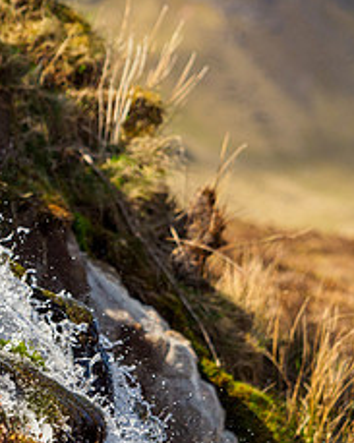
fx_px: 7142
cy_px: 57
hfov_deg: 2.8
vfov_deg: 3.6
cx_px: 145
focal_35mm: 545
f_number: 2.8
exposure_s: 1/1000
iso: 200
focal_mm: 110
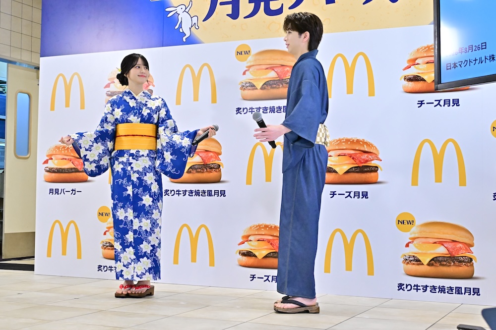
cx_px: 248
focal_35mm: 57
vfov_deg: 23.8
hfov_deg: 35.1
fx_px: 785
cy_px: 165
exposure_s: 1/320
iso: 4000
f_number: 5.6
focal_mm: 38
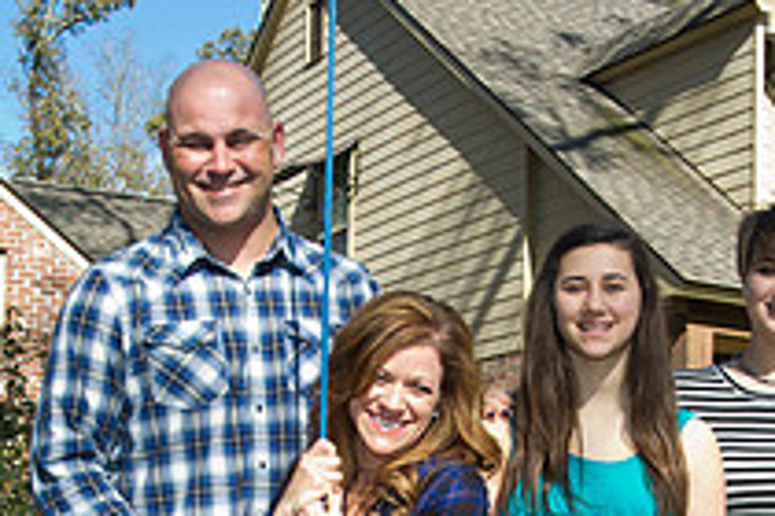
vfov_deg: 15.9
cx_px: 439
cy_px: 593
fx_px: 1787
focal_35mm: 83
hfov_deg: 24.5
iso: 400
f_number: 9
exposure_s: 1/250
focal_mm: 30
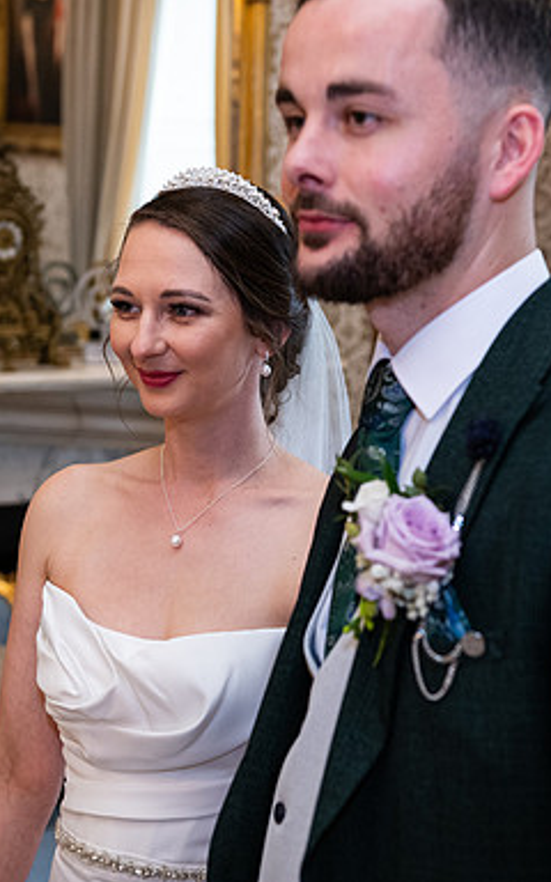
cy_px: 442
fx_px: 1778
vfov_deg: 27.8
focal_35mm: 74
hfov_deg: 17.6
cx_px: 328
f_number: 3.5
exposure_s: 1/160
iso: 800
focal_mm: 48
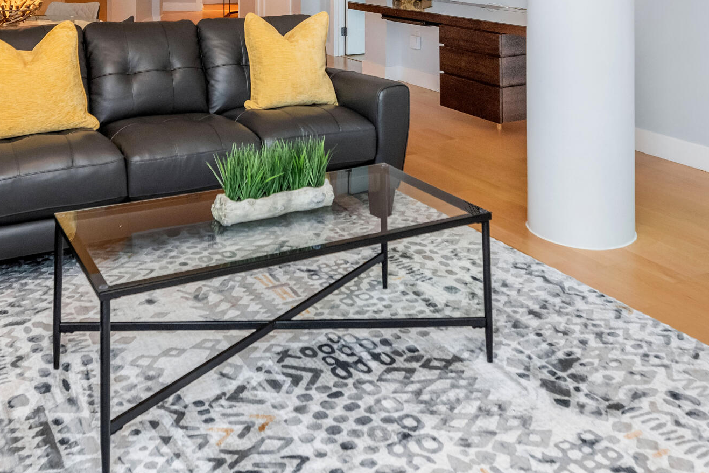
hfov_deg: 47.3
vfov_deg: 29.2
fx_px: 807
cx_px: 301
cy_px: -58
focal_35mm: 41
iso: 1000
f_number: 4
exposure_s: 1/160
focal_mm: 18
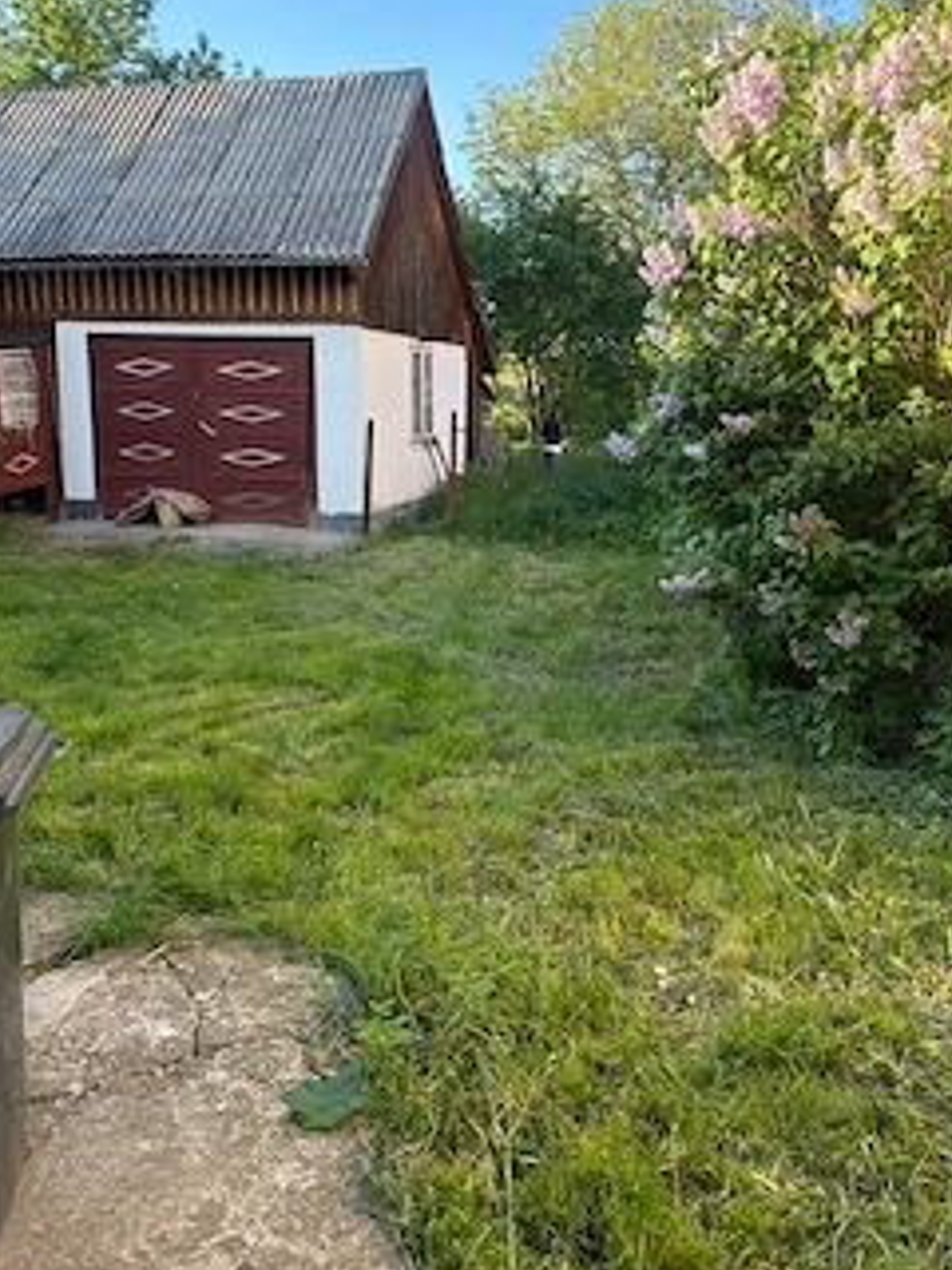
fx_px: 1100
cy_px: 552
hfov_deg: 46.7
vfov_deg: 59.8
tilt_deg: -9.3
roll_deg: +2.6
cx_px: 520
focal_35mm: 30
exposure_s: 1/654
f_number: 1.78
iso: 100
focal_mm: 6.76
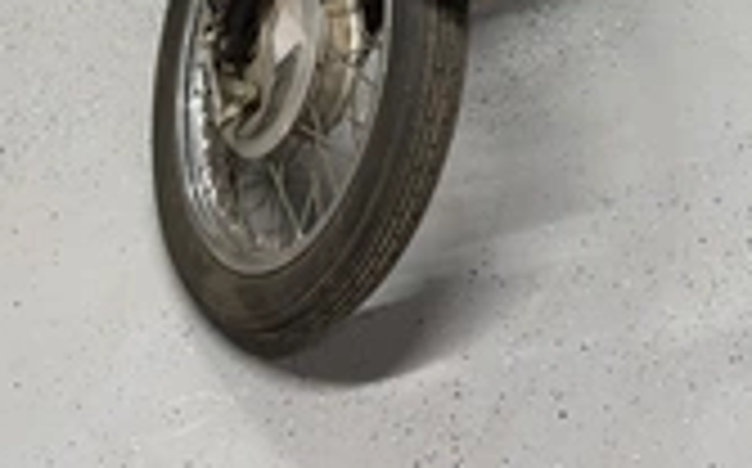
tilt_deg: -30.4
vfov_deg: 19.3
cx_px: 495
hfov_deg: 33.2
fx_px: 1249
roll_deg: +7.7
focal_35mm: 61
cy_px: -176
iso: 250
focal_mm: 6.76
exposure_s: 1/60
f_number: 1.78
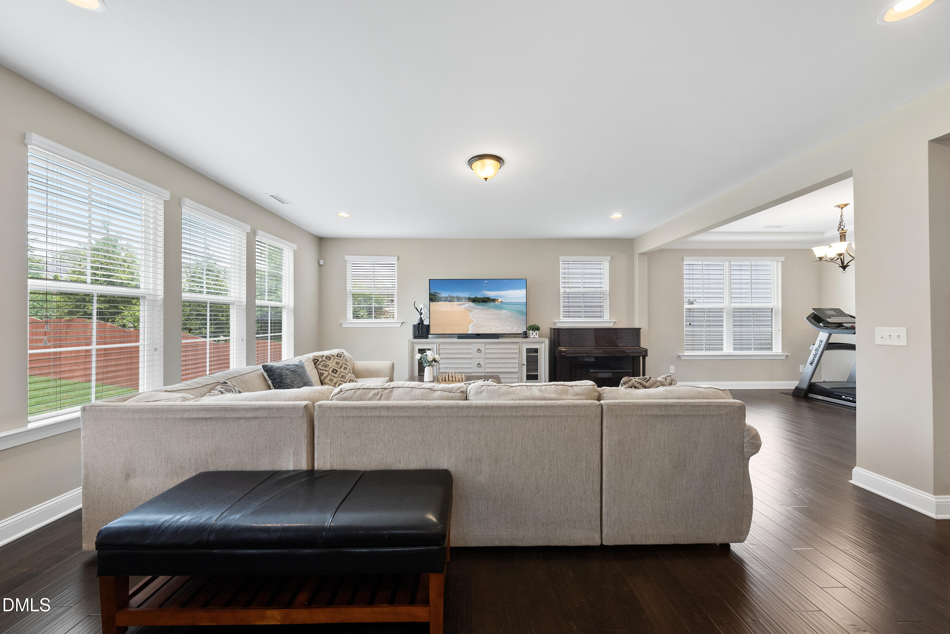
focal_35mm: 12
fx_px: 317
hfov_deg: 112.6
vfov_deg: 90.1
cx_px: 475
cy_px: 317
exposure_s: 1/15
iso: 800
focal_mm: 12
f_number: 7.1
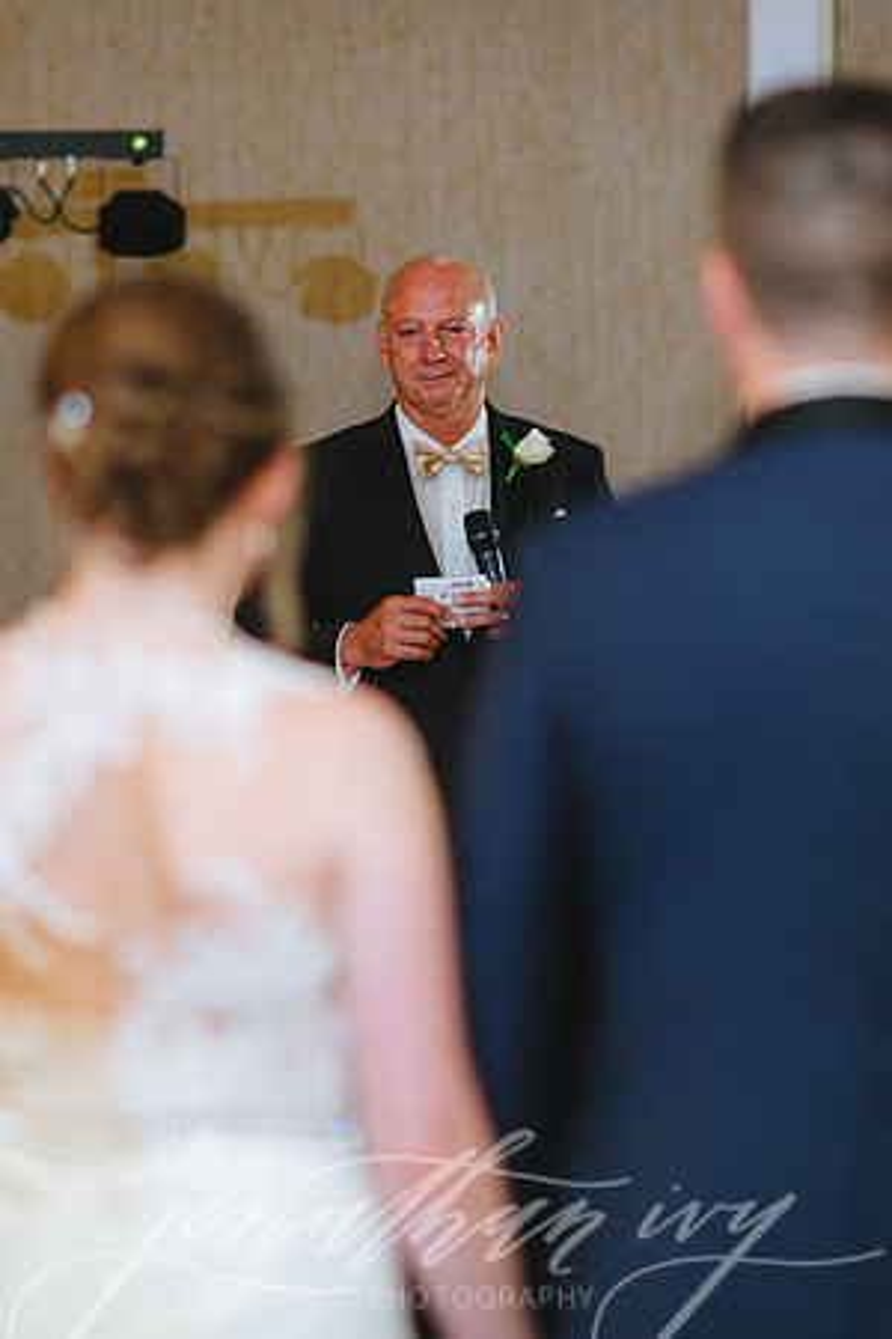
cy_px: 640
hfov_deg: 9.7
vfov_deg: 14.6
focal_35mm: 141
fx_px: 5233
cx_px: 339
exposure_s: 1/100
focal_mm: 85
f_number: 2
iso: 400
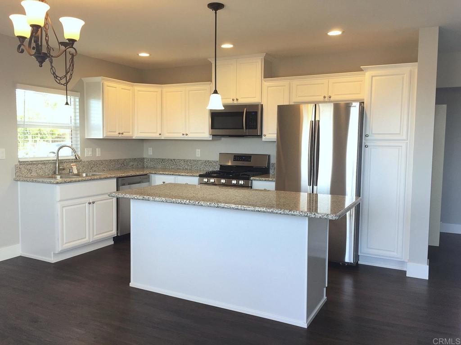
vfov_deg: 48.2
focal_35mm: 29
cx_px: 230
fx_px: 386
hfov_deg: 61.7
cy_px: 172
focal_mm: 4.15
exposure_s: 1/40
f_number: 2.2
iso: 32
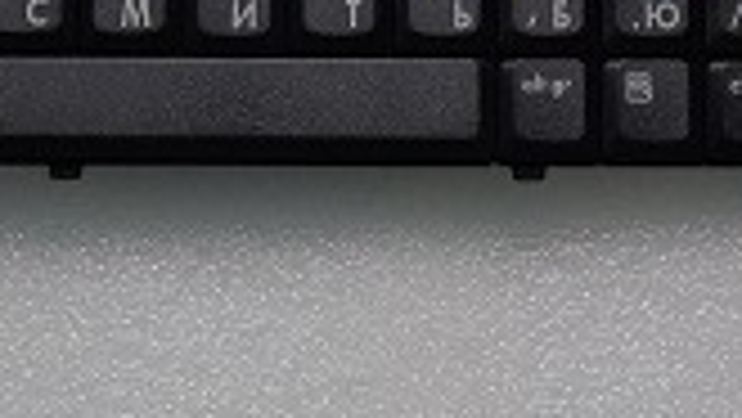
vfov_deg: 13.0
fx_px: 1772
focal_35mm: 90
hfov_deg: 23.6
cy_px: -112
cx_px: 342
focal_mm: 6.1
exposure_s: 1/13
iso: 100
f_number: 5.6
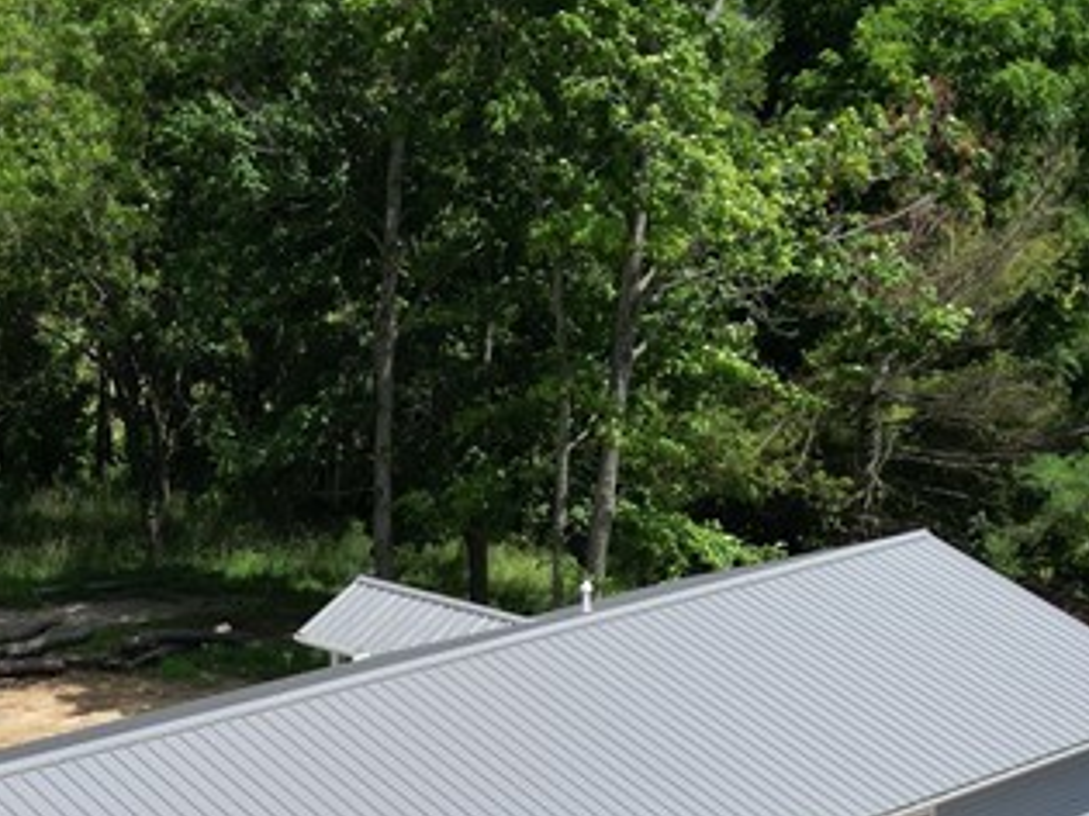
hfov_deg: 24.8
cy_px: 795
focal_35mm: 78
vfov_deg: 18.4
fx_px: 2453
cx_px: 273
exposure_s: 1/2500
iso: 110
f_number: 1.7
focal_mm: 6.72
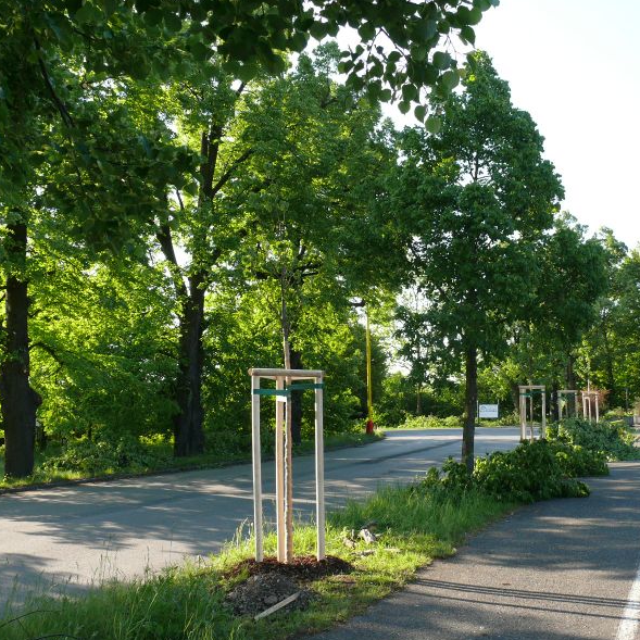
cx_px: 407
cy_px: 319
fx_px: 879
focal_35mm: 42
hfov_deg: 39.7
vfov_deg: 40.0
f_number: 4
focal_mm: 7.4
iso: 100
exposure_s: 1/200
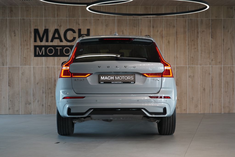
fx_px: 457
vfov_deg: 19.5
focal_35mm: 70
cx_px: 118
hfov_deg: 28.8
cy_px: 78
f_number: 5.6
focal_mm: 70
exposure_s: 1/80
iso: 1250
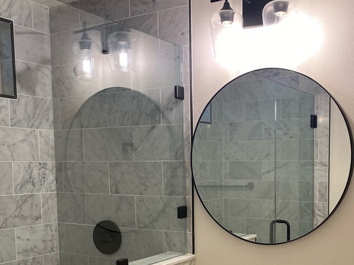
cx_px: 213
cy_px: 214
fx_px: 460
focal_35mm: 45
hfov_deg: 41.9
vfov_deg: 31.3
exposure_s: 1/60
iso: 80
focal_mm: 4.25
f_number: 1.8
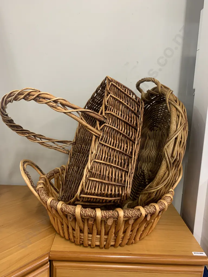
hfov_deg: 53.1
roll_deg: -2.2
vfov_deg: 67.3
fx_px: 208
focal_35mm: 26
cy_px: 138
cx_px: 104
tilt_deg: -10.6
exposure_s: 1/50
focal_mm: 4.25
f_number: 1.8
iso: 100
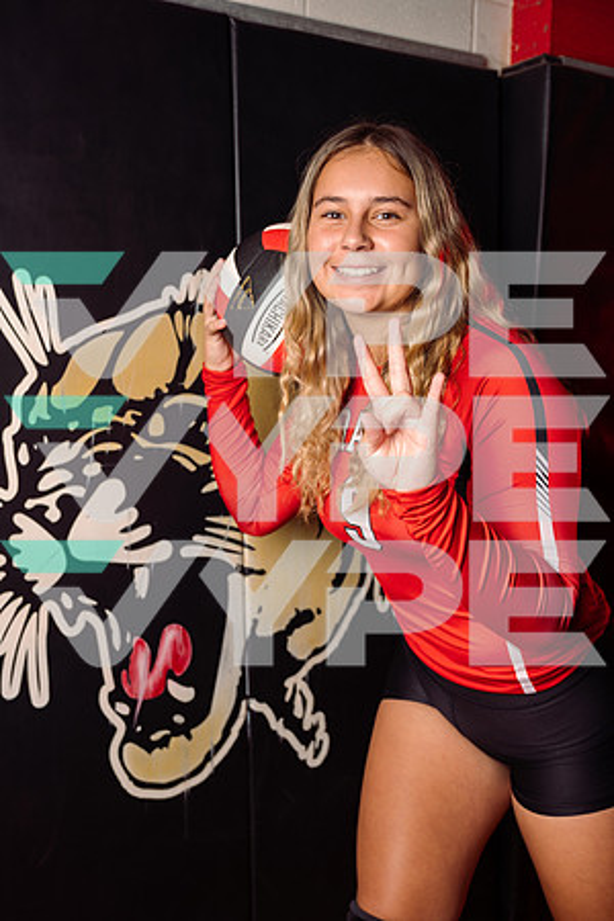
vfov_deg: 48.5
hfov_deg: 33.4
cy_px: 460
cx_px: 307
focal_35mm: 40
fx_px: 1023
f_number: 4.5
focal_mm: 40
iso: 125
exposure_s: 1/200
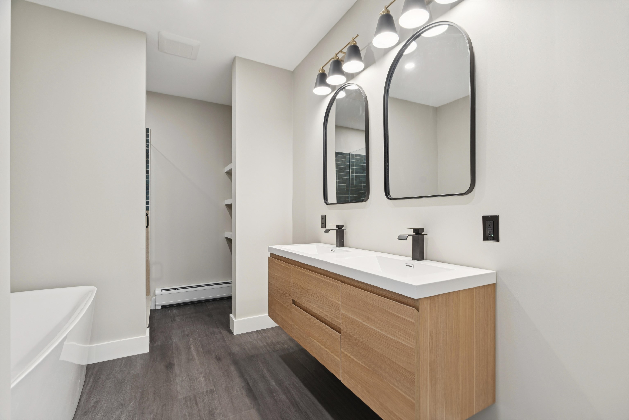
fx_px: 280
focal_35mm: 16
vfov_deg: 73.7
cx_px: 314
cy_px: 210
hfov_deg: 96.7
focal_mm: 16
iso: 160
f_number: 7.1
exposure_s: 1/2.5
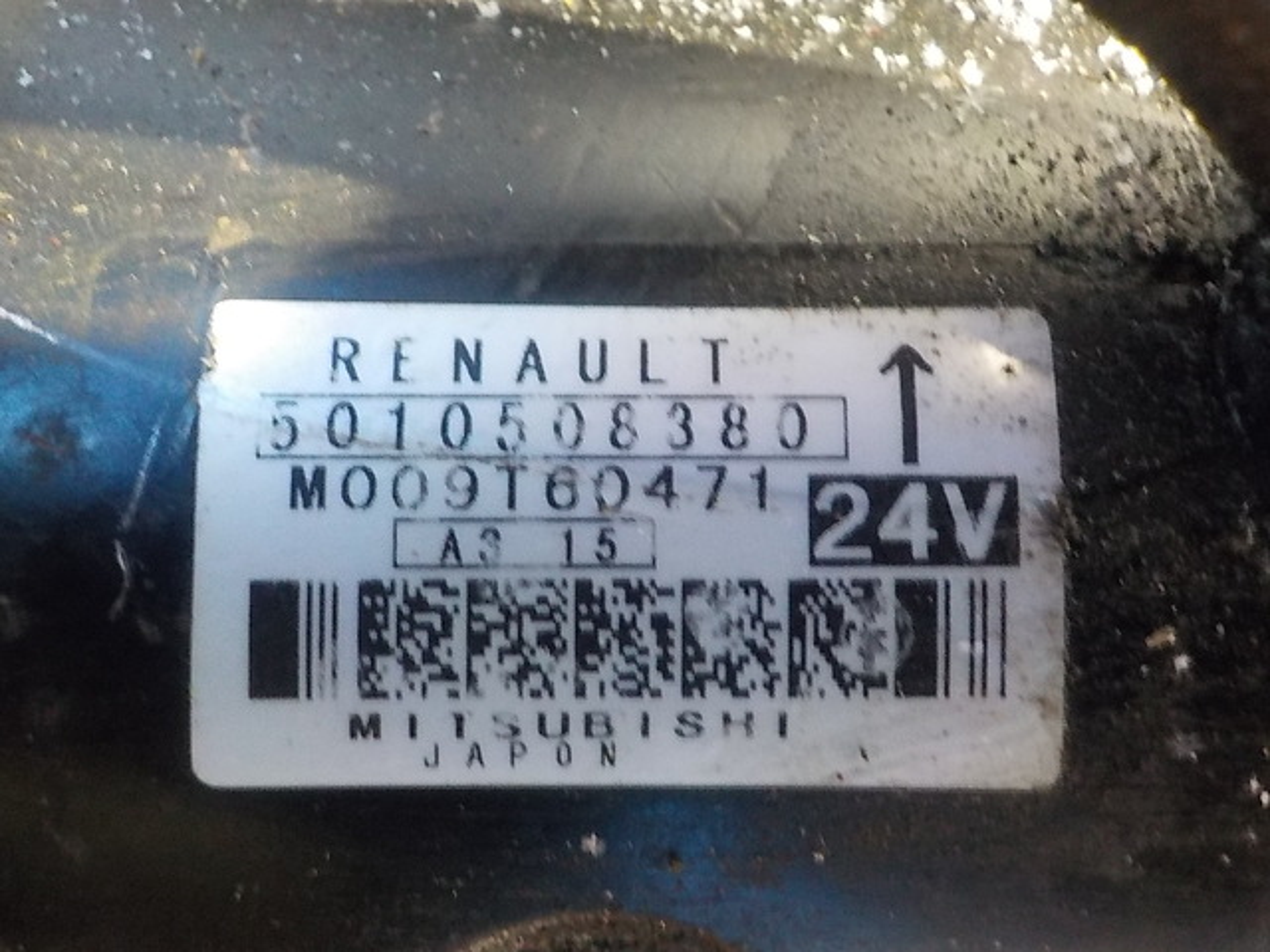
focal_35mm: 30
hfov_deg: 60.0
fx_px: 1101
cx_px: 635
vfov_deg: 46.8
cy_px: 476
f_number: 3.3
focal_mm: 4.1
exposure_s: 1/3
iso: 800
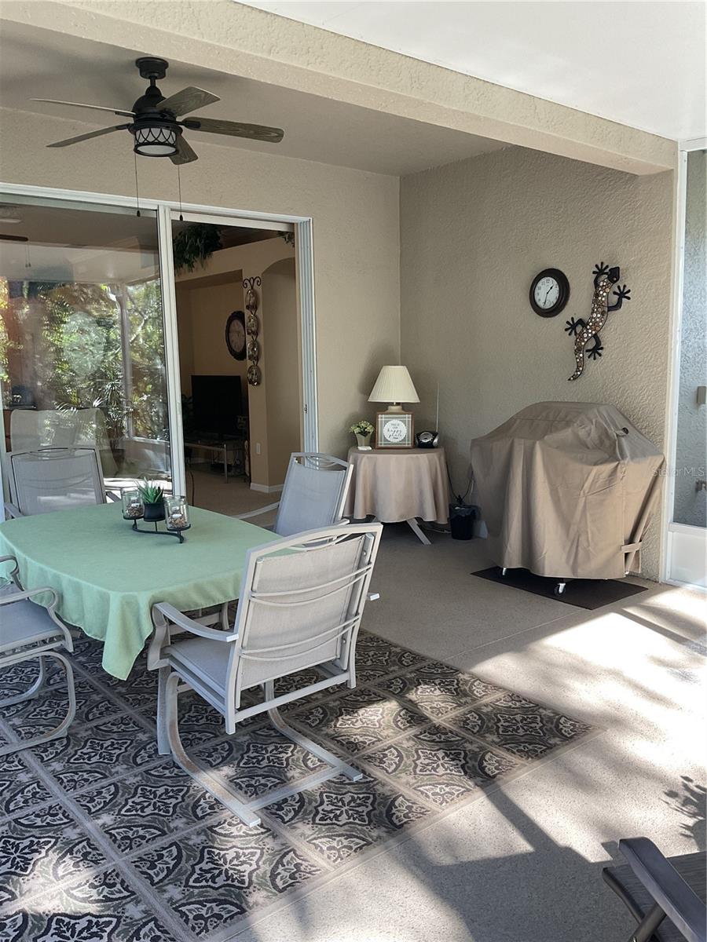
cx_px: 354
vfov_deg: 61.7
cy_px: 471
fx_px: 790
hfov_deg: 48.2
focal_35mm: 29
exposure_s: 1/120
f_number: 1.8
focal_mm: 3
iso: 64
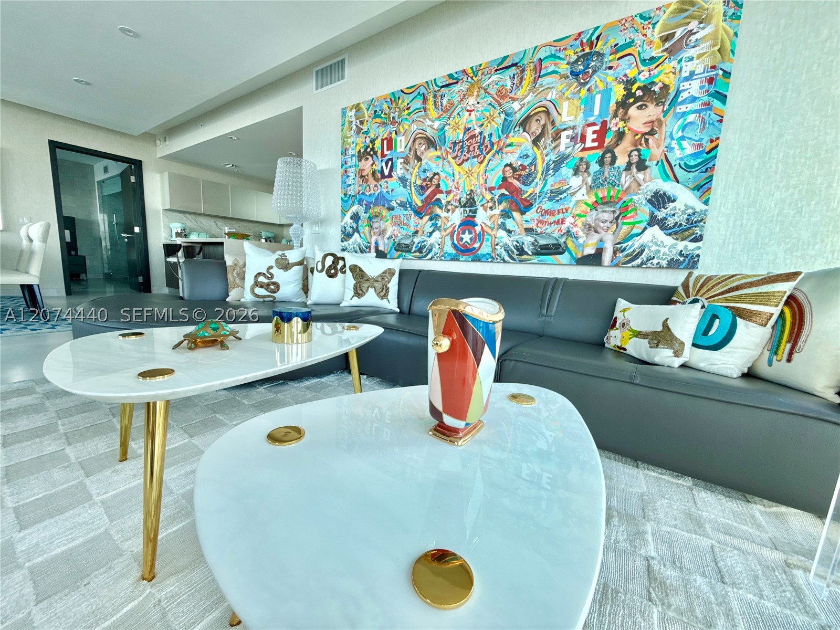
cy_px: 315
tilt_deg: -8.5
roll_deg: -3.2
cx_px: 420
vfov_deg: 85.7
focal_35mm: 14
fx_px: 340
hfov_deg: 102.1
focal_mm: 2.22
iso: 40
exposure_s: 1/99
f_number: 2.2
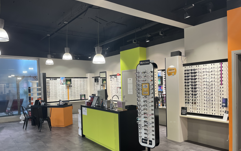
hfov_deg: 66.5
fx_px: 184
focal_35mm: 28
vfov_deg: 44.4
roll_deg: +1.8
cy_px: 88
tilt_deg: -2.7
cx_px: 121
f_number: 1.6
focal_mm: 5.1
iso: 50
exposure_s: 1/100
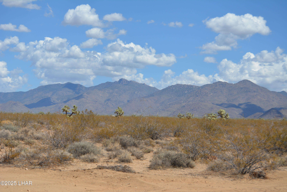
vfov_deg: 16.6
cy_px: 96
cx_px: 144
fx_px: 658
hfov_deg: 24.6
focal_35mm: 82
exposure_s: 1/2000
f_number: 7.1
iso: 400
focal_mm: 55
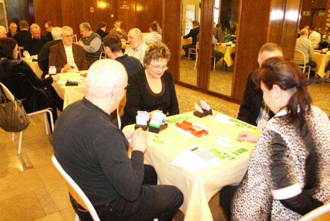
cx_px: 165
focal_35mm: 30
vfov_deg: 43.7
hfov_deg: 61.9
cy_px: 110
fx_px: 275
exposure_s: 1/15
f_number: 4
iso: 1600
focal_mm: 20
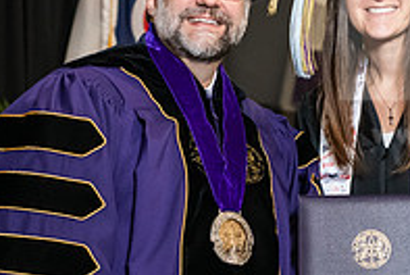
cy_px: 178
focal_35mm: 194
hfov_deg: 10.6
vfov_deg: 7.1
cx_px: 277
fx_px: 2213
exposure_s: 1/200
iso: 2500
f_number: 5
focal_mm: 66
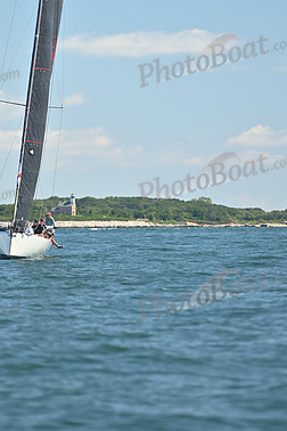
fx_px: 3671
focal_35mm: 307
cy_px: 133
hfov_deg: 4.5
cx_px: 79
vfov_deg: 6.7
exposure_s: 1/1250
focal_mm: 200
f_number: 3.5
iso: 250
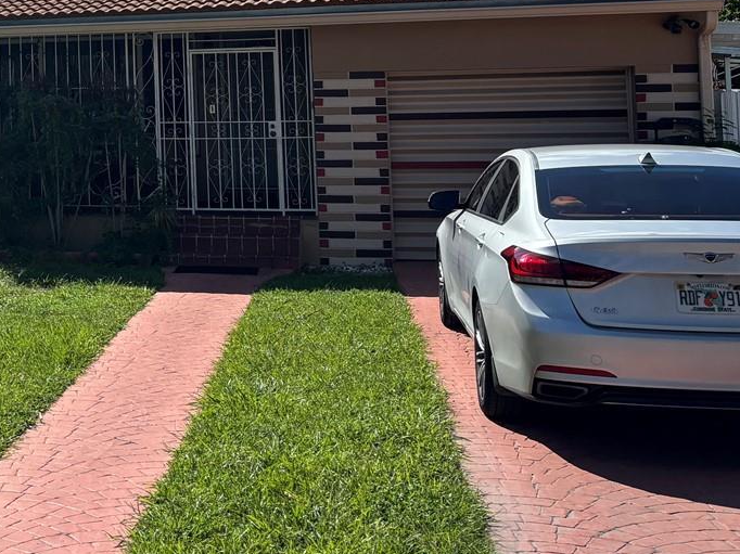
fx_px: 1304
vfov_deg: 23.1
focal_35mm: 61
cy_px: 12
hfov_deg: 28.9
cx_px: -59
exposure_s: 1/5952
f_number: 1.6
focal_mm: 5.96
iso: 50
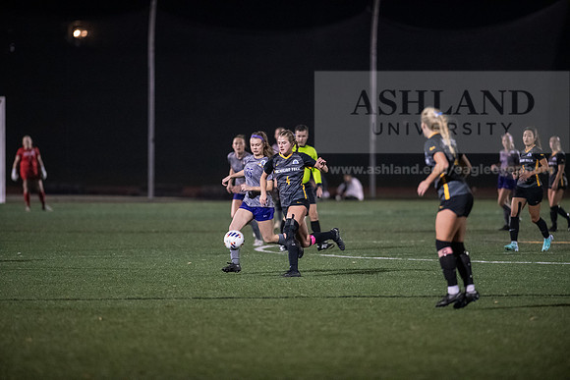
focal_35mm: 300
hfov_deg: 6.9
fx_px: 4751
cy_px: 190
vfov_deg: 4.6
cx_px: 285
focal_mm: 300
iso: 8000
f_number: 2.8
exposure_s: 1/1000
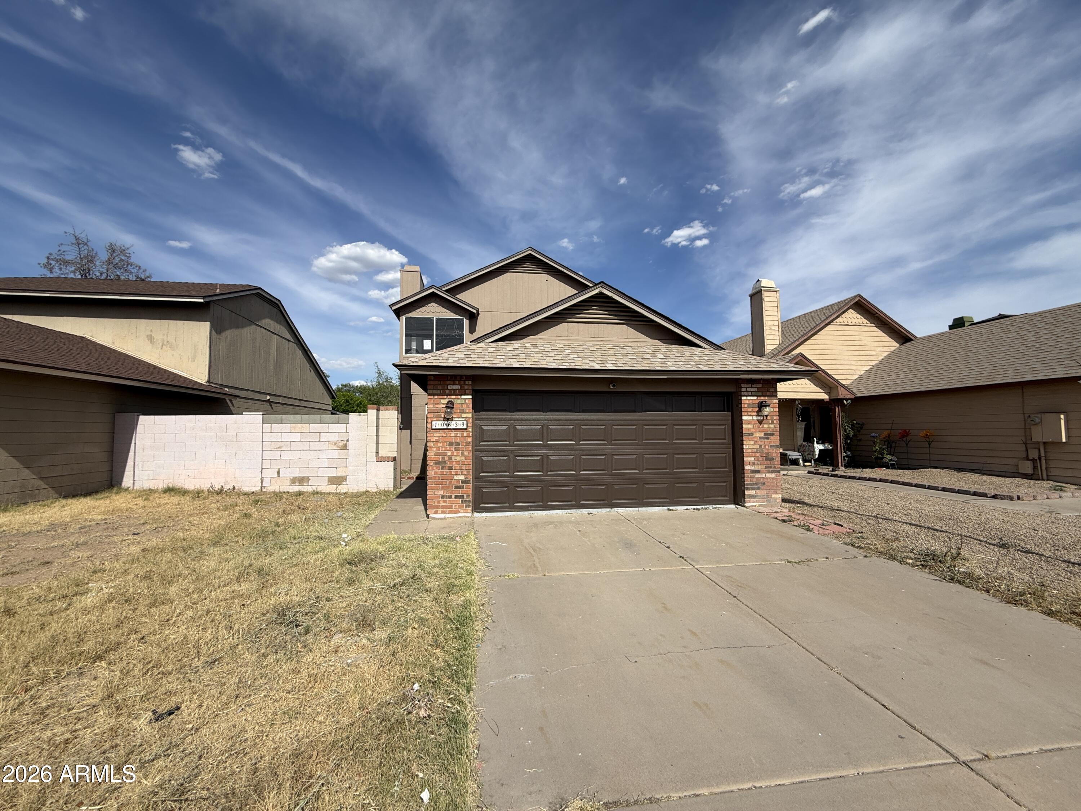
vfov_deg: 85.7
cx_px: 540
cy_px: 406
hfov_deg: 102.1
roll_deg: +0.6
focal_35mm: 14
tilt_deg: +5.2
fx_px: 437
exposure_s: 1/1235
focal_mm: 2.22
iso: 20
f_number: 2.2
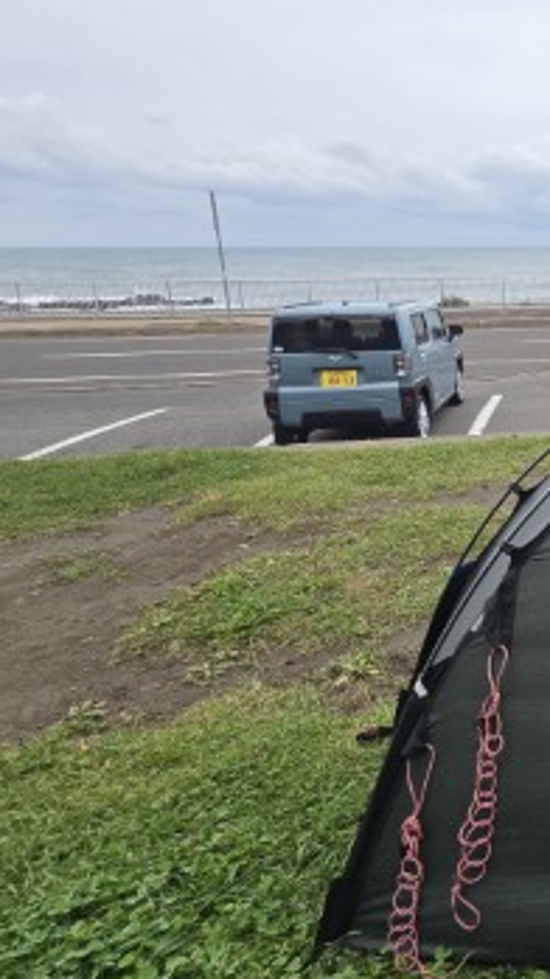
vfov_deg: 71.4
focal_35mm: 26
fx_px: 675
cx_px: 760
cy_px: 410
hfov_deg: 31.1
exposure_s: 1/730
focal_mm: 2.2
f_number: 2.2
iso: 50
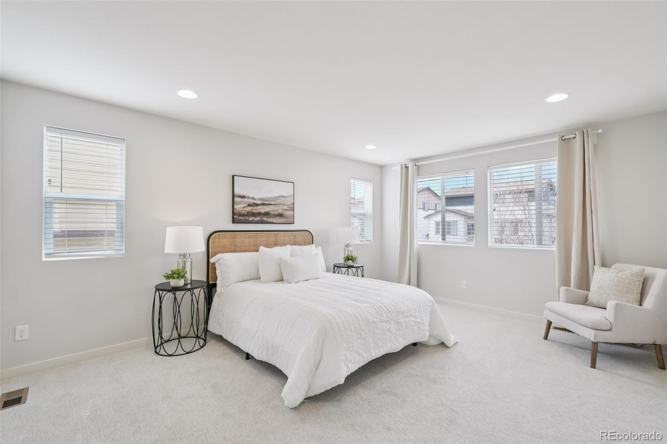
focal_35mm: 15
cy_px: 222
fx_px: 278
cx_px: 334
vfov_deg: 77.3
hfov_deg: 100.4
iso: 800
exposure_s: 1/25
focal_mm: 10
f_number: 8
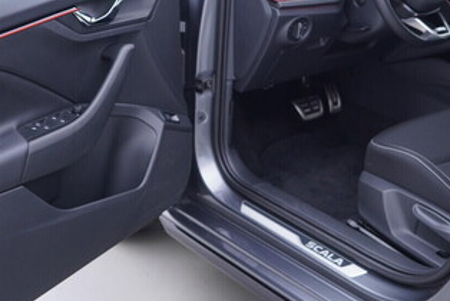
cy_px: 55
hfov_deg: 31.8
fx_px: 788
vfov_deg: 21.3
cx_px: 257
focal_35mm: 63
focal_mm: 24
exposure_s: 1/40
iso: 125
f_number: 2.8
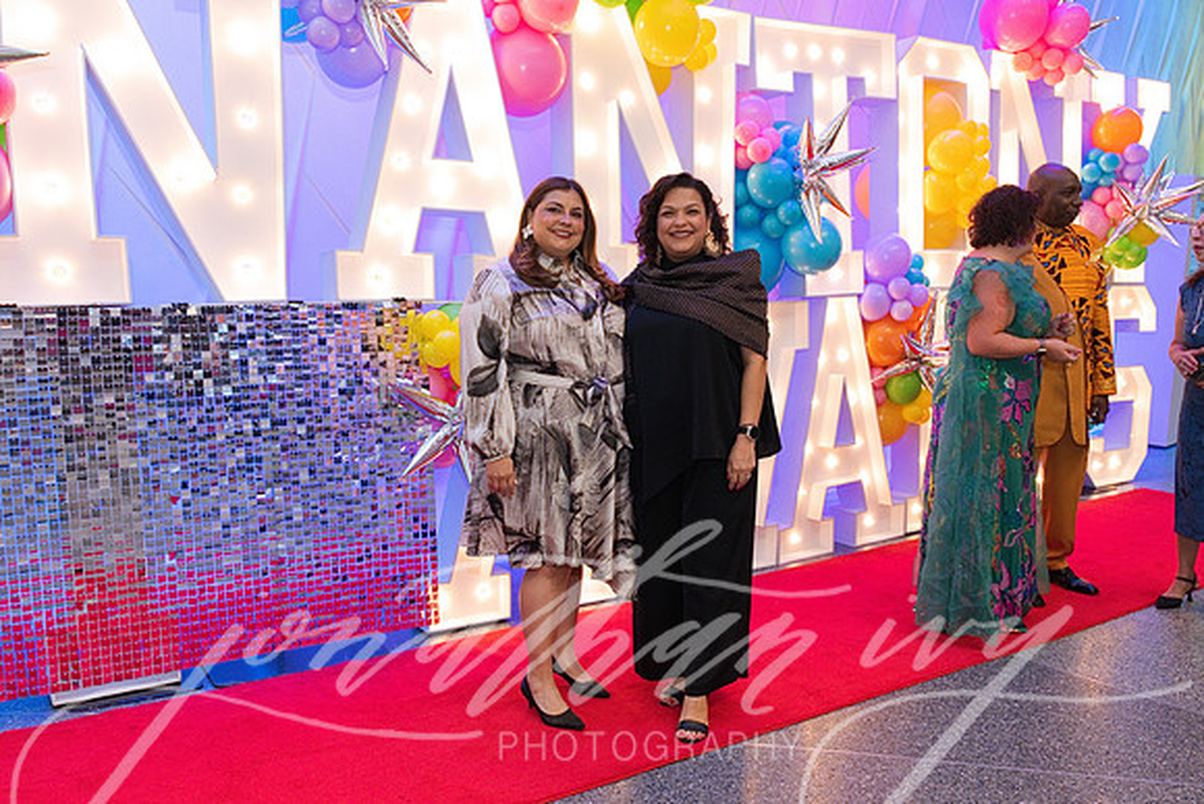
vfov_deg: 41.7
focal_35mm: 32
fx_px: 1054
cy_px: 402
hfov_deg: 59.5
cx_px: 602
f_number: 3.5
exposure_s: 1/200
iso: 2000
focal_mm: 31.5
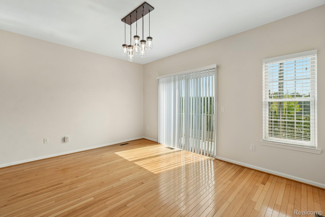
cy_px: 108
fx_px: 135
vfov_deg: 77.3
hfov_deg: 100.4
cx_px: 162
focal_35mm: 15
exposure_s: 1/60
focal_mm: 10
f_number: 8
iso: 100
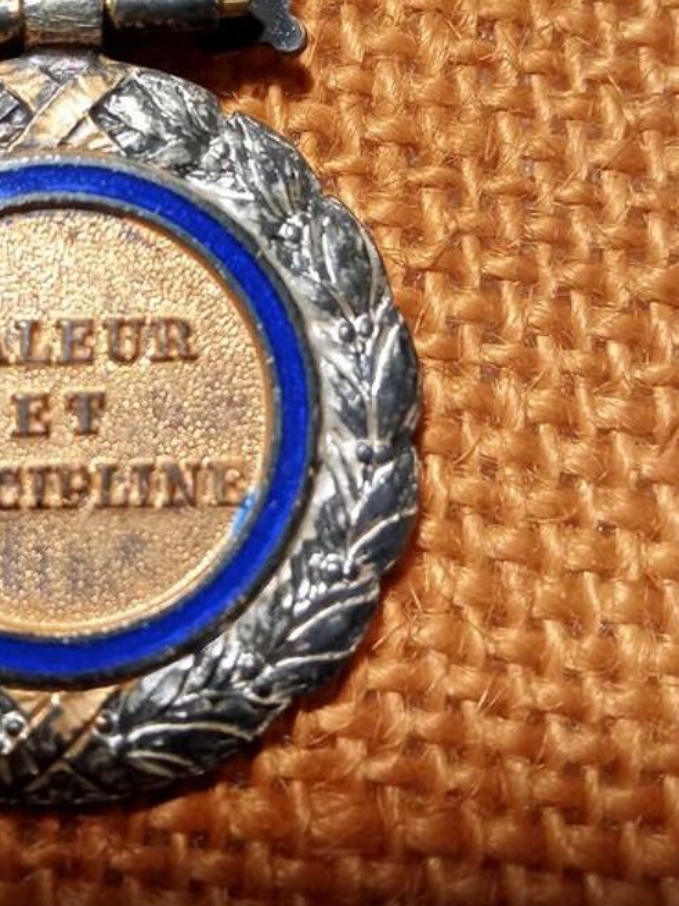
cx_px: 134
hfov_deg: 25.2
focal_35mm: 57
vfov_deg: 33.1
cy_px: 216
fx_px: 1491
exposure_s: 1/33.3
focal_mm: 3.37
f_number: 2.2
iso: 707
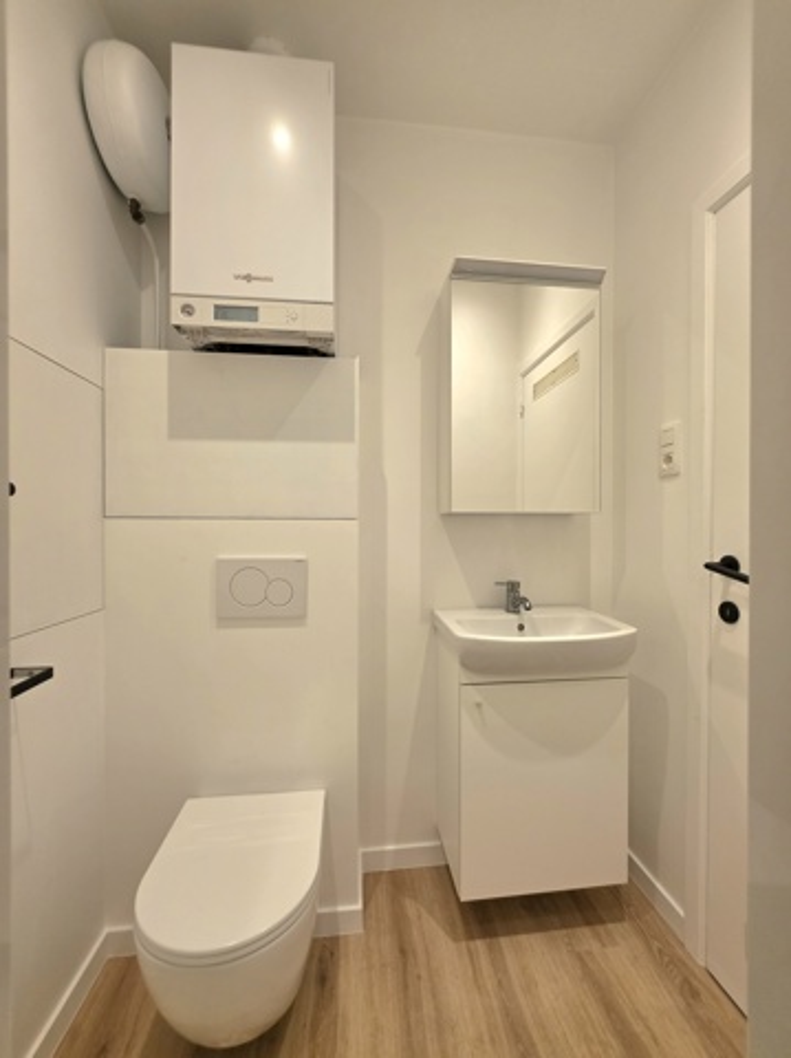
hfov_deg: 89.8
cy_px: 529
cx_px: 396
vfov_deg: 106.2
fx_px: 397
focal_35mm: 13
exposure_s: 1/101
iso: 80
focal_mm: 2.2
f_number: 1.9
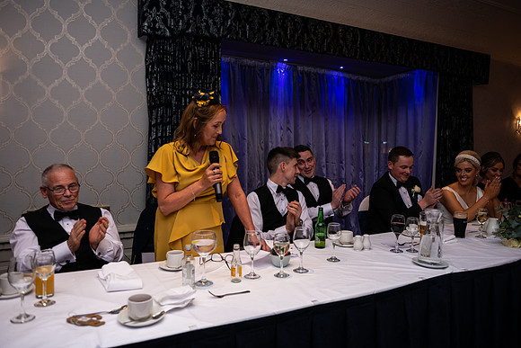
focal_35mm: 28
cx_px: 260
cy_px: 174
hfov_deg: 65.5
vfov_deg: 46.4
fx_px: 405
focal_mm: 28
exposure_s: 1/160
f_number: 3.5
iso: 640
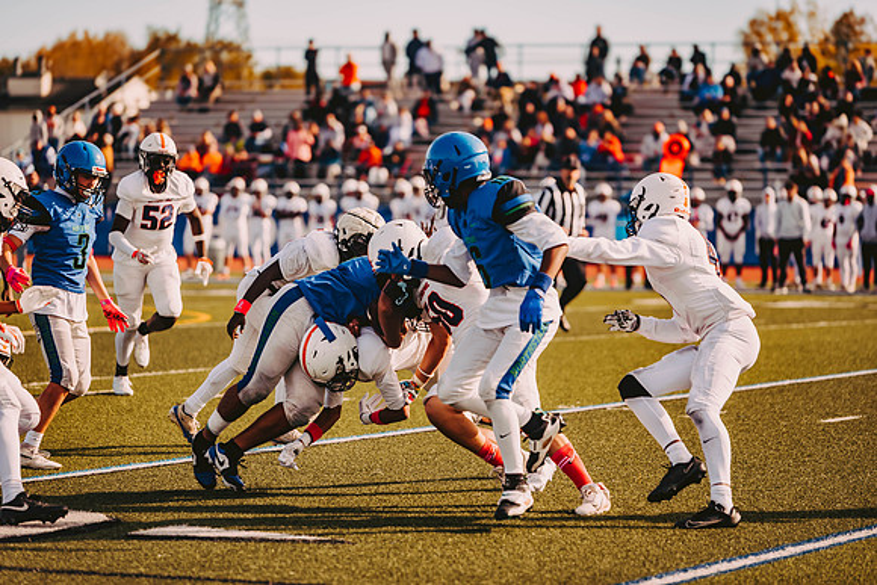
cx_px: 438
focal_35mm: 150
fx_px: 3655
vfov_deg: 9.2
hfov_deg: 13.7
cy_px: 292
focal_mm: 150
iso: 160
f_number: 2.8
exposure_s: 1/1600
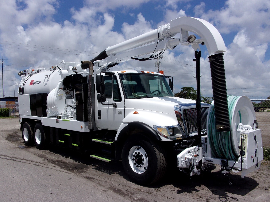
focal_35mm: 28
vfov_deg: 49.7
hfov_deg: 63.4
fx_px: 218
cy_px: 101
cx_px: 135
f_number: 10.8
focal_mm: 5.1
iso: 80
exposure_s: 1/280
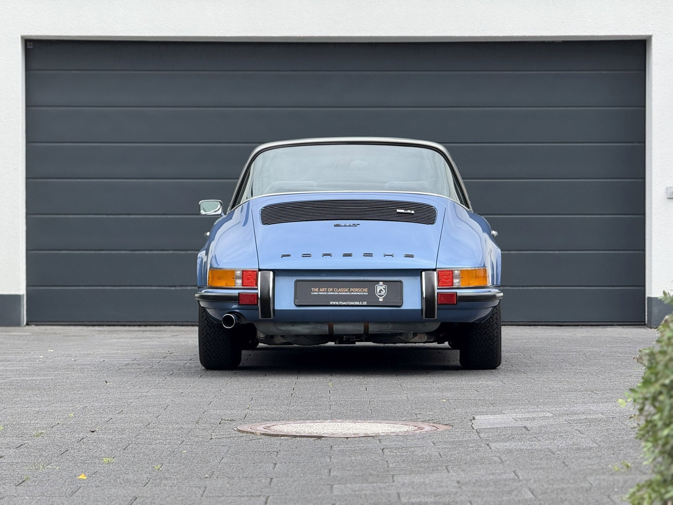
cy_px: 252
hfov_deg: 16.4
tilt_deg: +0.2
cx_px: 336
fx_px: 2333
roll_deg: -0.2
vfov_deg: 12.3
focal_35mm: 120
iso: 50
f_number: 2.8
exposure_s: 1/493
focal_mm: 15.66
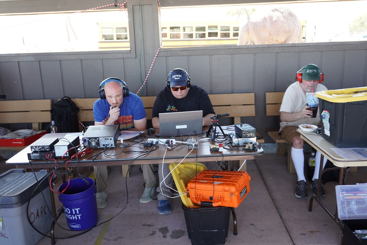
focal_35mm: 32
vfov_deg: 41.7
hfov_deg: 59.5
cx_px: 184
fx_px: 321
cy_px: 122
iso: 200
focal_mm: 21
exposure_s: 1/60
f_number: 4
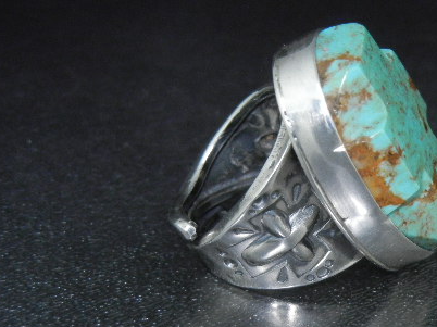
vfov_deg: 15.7
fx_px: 1186
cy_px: 200
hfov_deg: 20.7
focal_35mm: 94
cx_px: 336
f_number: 8
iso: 771
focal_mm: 10.6
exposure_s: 1/30
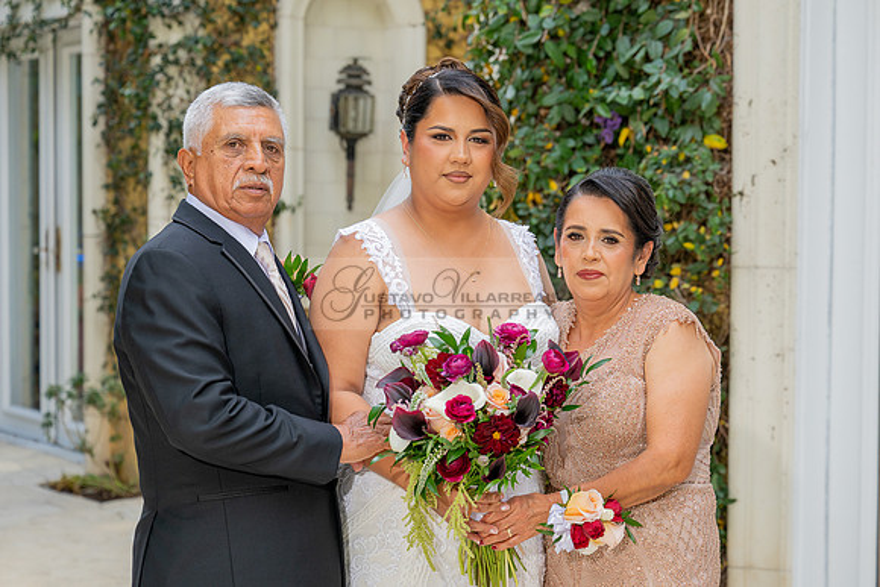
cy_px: 292
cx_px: 478
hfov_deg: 25.8
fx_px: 1917
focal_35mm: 78
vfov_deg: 17.4
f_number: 4.5
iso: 200
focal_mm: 70
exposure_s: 1/200
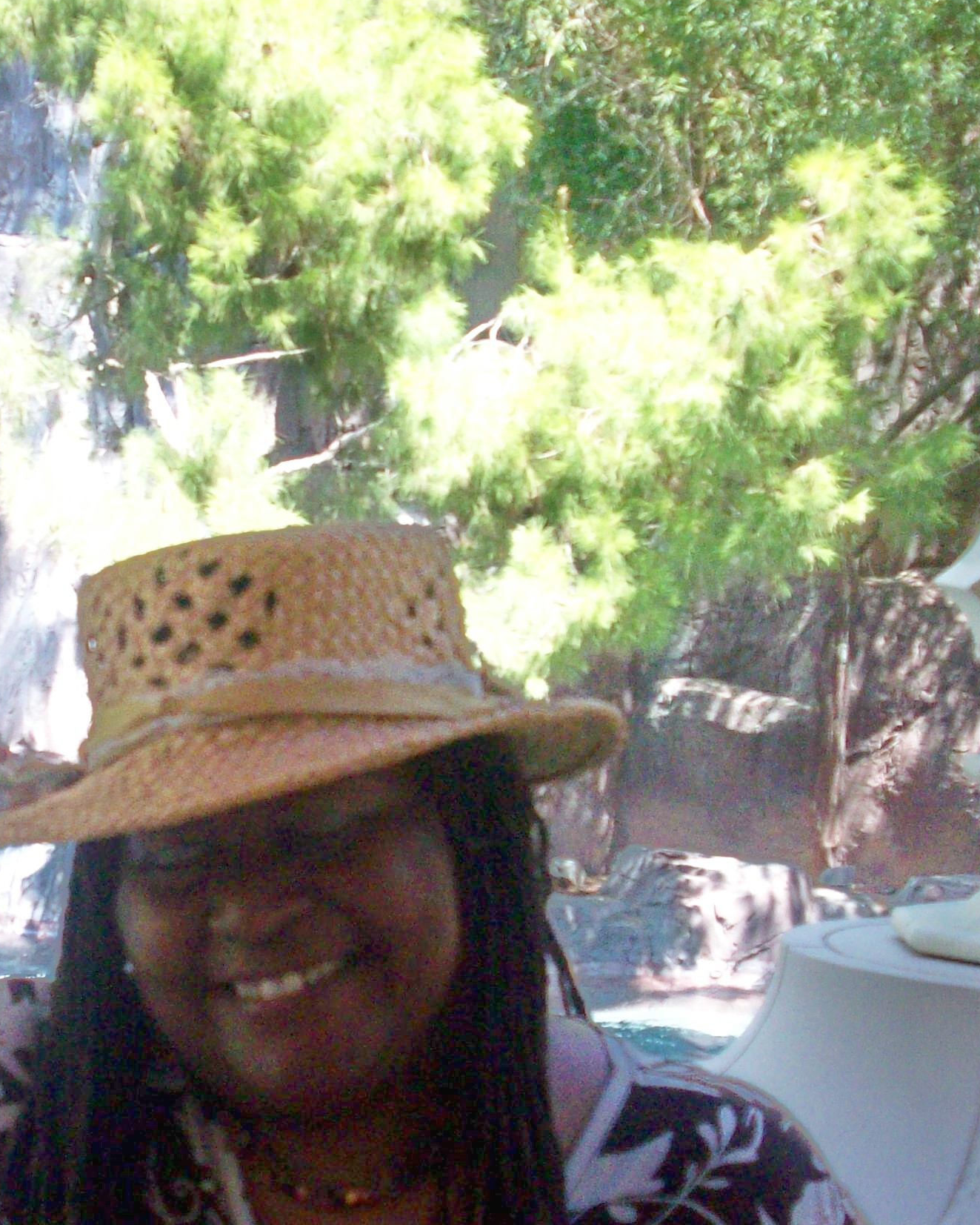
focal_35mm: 72
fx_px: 2610
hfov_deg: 21.0
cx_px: 181
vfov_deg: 26.3
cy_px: 766
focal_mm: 6.2
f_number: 2.8
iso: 80
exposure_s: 1/267
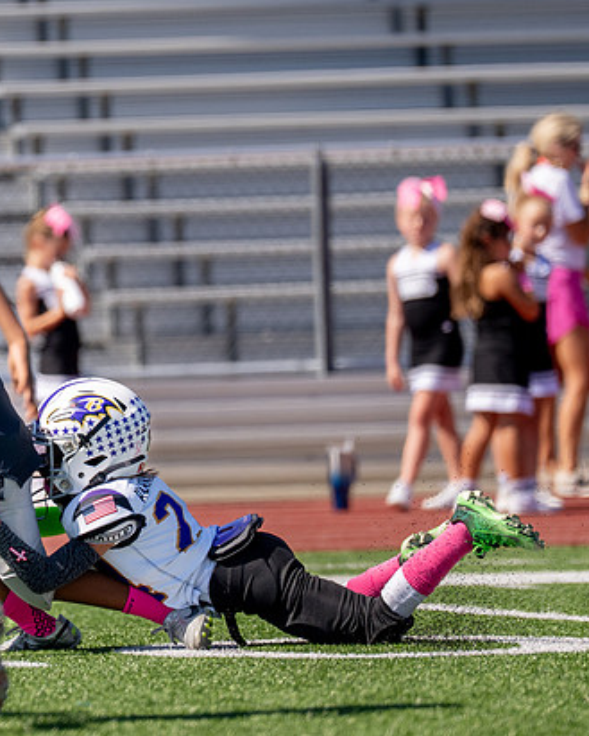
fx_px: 10978
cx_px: 72
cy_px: 327
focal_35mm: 504
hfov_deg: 3.1
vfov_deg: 3.8
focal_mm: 200
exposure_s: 1/5000
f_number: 2.8
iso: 200
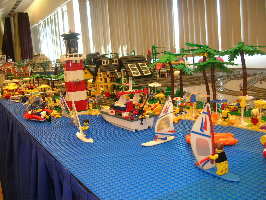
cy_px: 100
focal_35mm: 35
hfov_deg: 52.6
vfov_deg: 40.7
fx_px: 269
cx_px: 133
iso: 50
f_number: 2.8
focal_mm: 5.8
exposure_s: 1/15.5
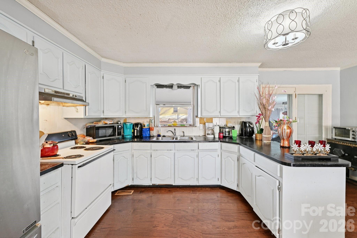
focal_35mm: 14
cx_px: 178
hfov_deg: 104.3
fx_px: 139
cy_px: 119
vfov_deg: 81.2
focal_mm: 14
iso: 400
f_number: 8
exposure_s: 1/13
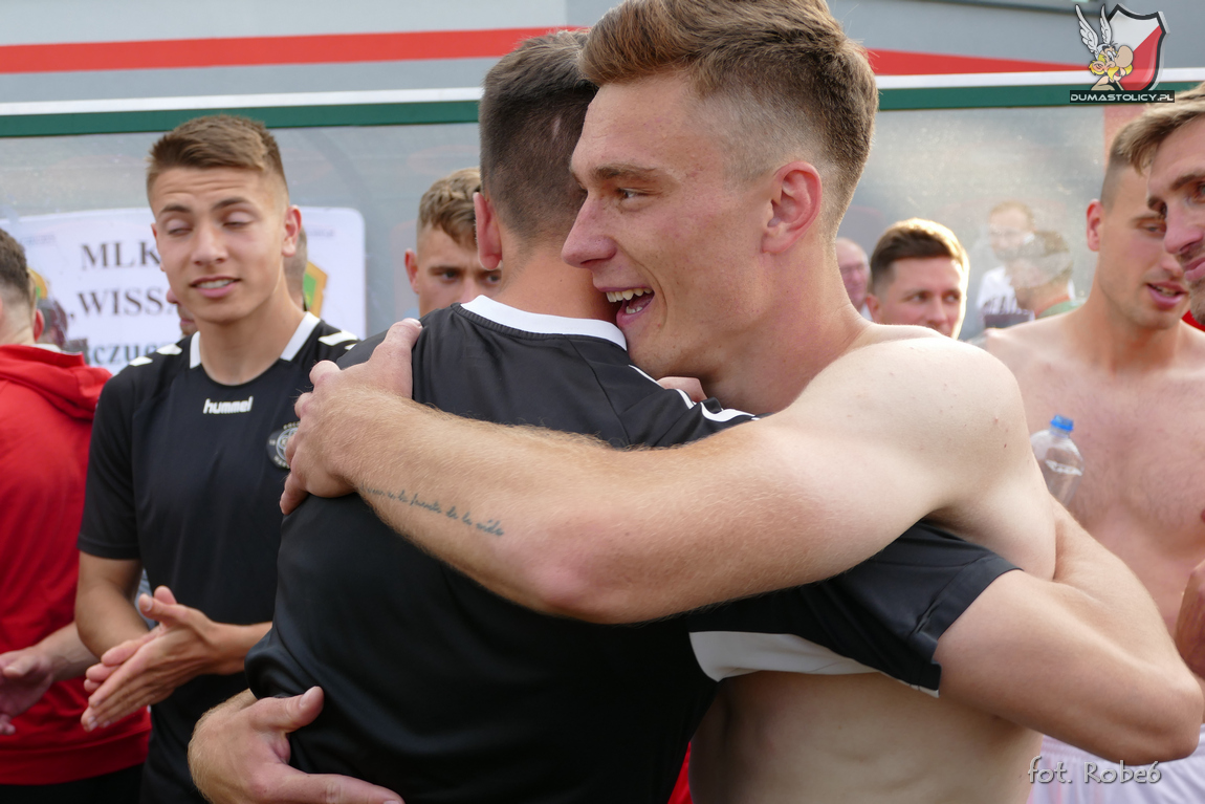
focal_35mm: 58
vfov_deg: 23.4
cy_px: 402
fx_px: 1941
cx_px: 602
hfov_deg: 34.5
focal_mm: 21.01
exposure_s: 1/250
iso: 160
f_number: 3.5
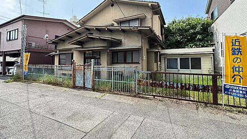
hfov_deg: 99.3
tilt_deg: +2.3
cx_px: 128
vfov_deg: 66.7
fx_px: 105
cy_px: 57
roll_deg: -0.1
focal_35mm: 16
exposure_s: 1/774
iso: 50
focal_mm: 2.22
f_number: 2.2
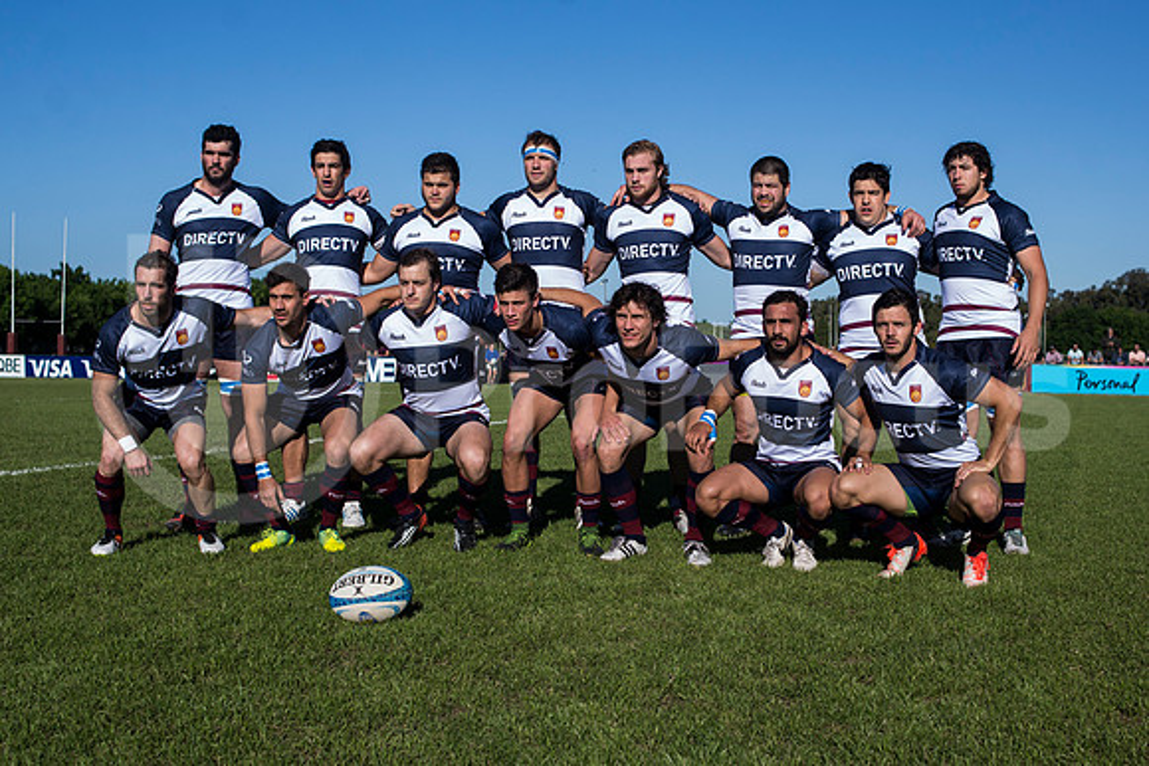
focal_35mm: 35
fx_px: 1117
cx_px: 574
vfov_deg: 37.9
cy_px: 383
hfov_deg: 54.4
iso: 400
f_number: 4.5
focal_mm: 35
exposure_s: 1/4000
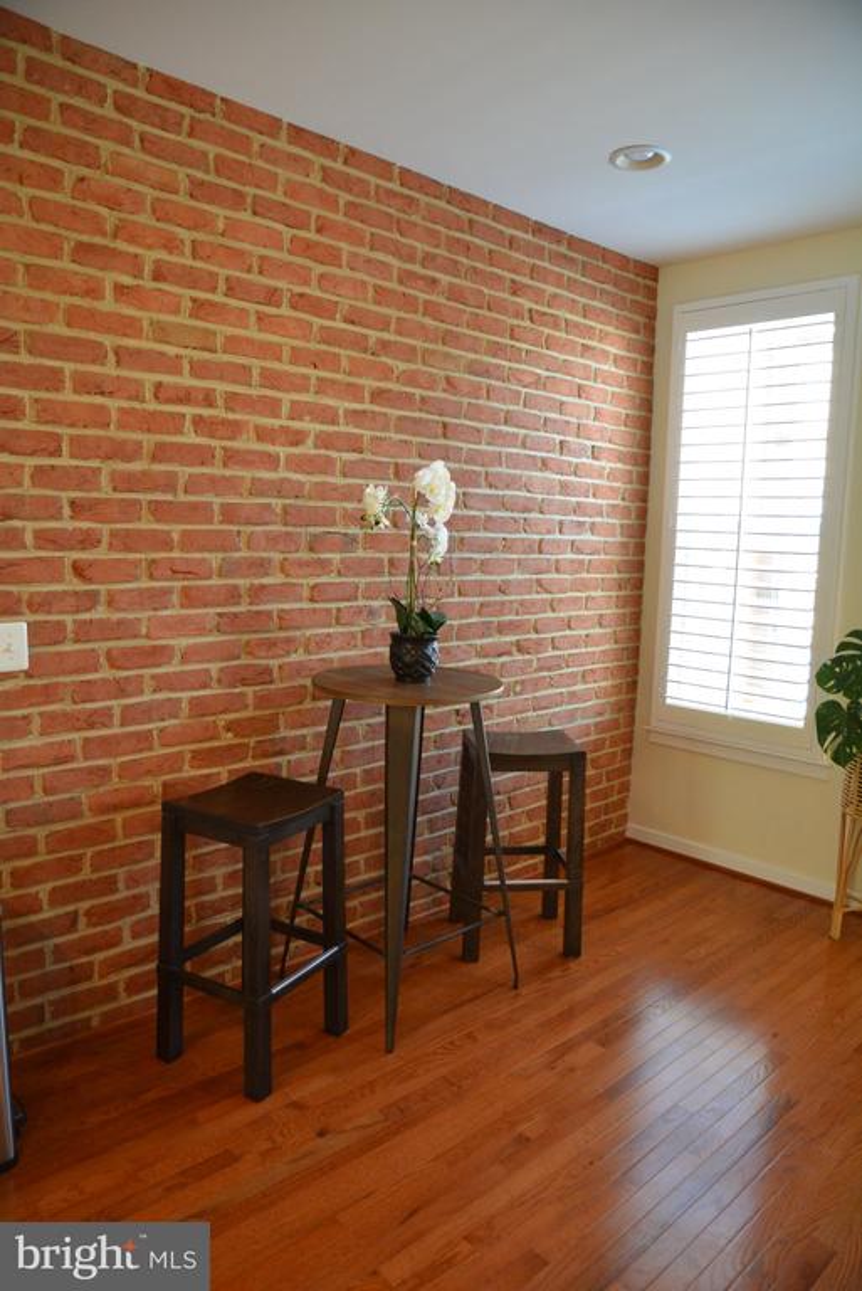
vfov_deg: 73.7
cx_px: 431
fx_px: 861
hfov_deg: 53.2
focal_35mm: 24
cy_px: 646
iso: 800
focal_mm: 16
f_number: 3.5
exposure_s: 1/50
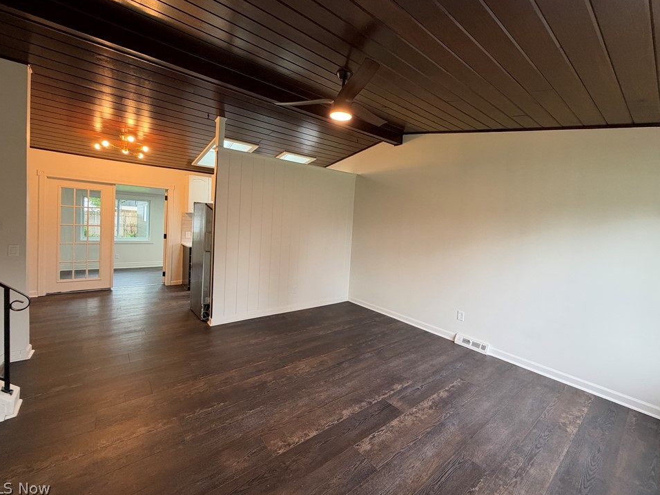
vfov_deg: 81.7
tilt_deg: -2.8
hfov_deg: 98.2
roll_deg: -3.0
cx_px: 332
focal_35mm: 15
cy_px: 235
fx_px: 286
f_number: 2.2
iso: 250
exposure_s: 1/60
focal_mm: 2.22
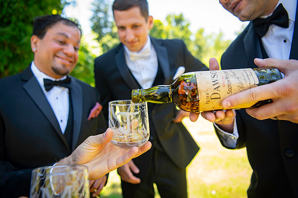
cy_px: 99
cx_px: 149
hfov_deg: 65.5
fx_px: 232
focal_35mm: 28
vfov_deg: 46.4
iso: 100
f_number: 2.8
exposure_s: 1/125
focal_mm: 28
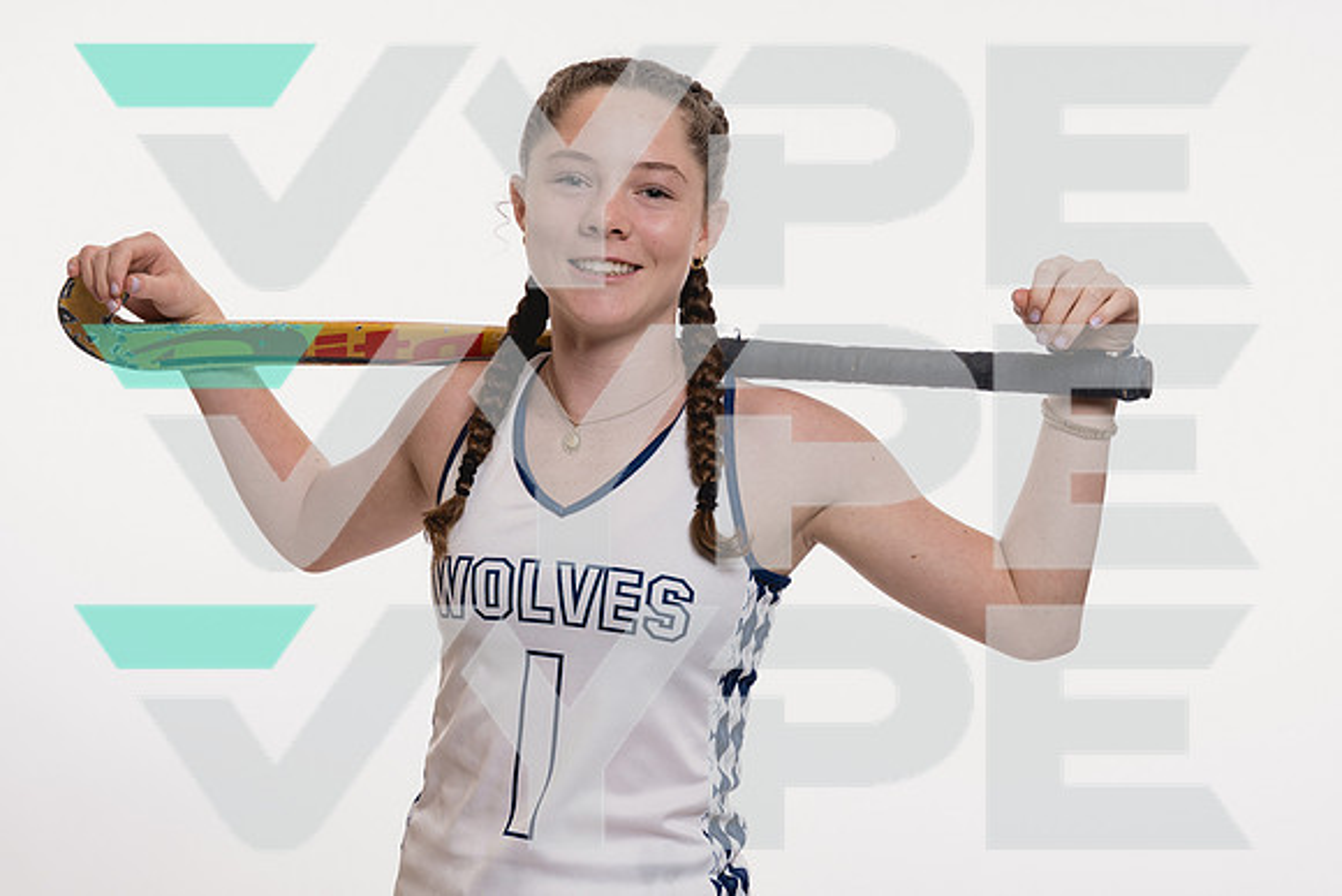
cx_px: 670
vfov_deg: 18.9
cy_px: 448
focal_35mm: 72
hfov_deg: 28.0
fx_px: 2691
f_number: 5.6
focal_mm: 65
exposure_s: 1/250
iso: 400
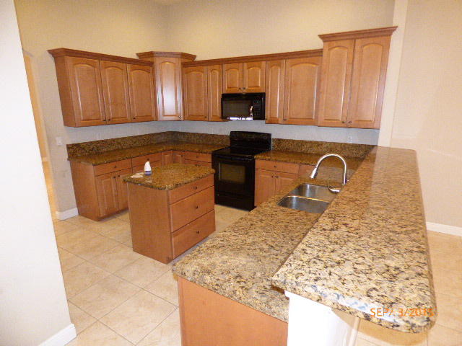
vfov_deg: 66.0
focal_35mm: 20
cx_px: 231
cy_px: 173
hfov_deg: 81.7
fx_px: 267
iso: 800
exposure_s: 1/60
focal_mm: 3.58
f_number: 2.8
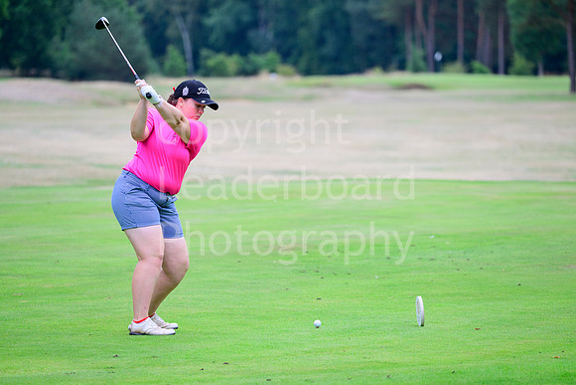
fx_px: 3841
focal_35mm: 240
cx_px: 288
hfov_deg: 8.6
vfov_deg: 5.7
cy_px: 192
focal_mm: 240
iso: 1250
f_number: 5
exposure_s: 1/2000
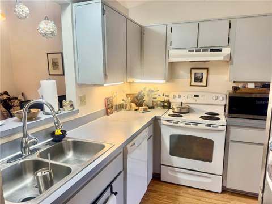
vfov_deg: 56.8
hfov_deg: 71.6
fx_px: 189
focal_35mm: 24
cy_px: 102
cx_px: 136
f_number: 1.78
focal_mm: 6.76
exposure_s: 1/60
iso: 125
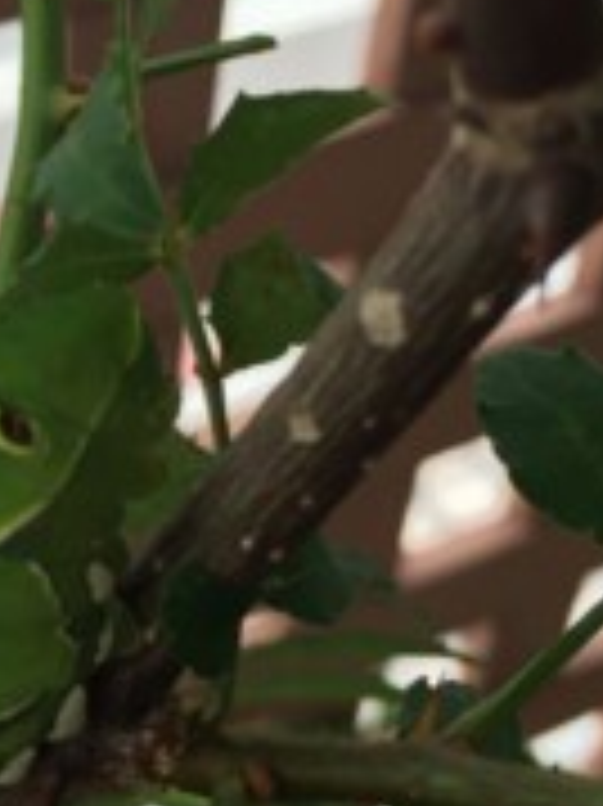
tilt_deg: -42.3
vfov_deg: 26.7
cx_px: -50
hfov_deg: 19.4
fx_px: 1698
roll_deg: +1.5
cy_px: 437
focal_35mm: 73
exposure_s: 1/40
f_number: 2.2
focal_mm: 4.15
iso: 40
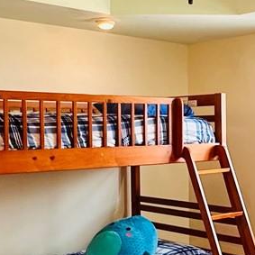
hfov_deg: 23.7
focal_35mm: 70
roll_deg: +0.2
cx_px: 250
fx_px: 583
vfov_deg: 24.6
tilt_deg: -2.0
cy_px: 159
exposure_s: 1/60
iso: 200
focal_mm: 2.22
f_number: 2.2
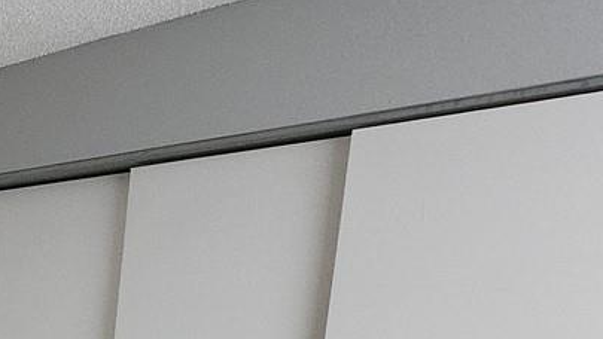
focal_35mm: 56
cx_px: -290
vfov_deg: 18.6
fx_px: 896
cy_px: 531
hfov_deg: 27.0
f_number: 2.2
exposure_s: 1/60
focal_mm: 1.74
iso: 400
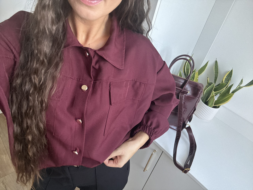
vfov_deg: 58.9
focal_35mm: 23
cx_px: 126
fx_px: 168
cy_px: 95
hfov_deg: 73.9
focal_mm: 2.69
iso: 160
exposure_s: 1/60
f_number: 1.9
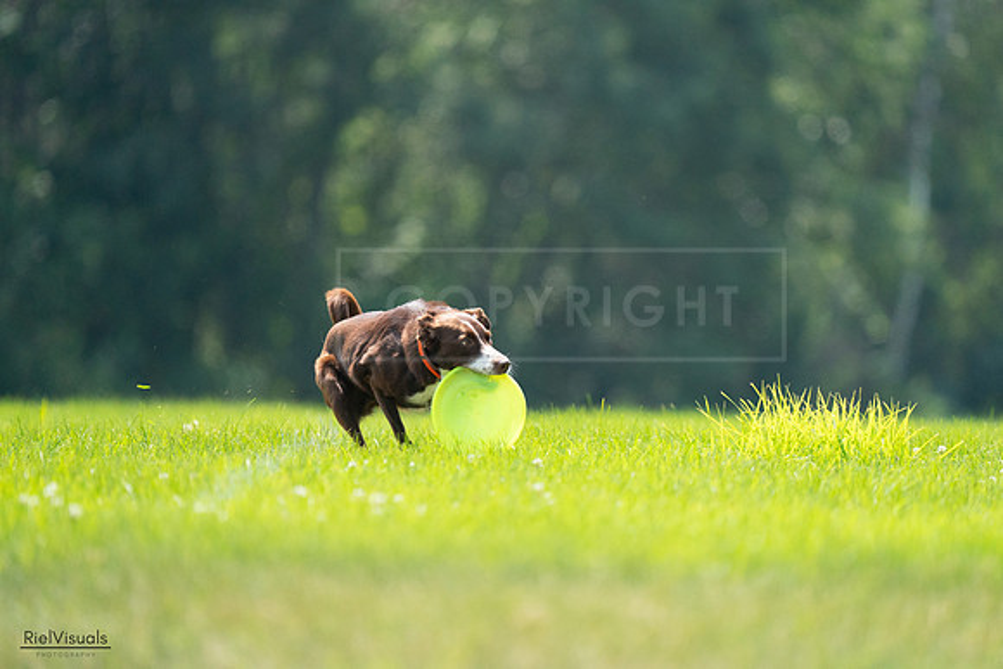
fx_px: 16720
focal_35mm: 600
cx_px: 502
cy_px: 334
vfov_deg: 2.3
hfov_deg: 3.4
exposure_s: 1/4000
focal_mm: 600
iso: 3200
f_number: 6.3
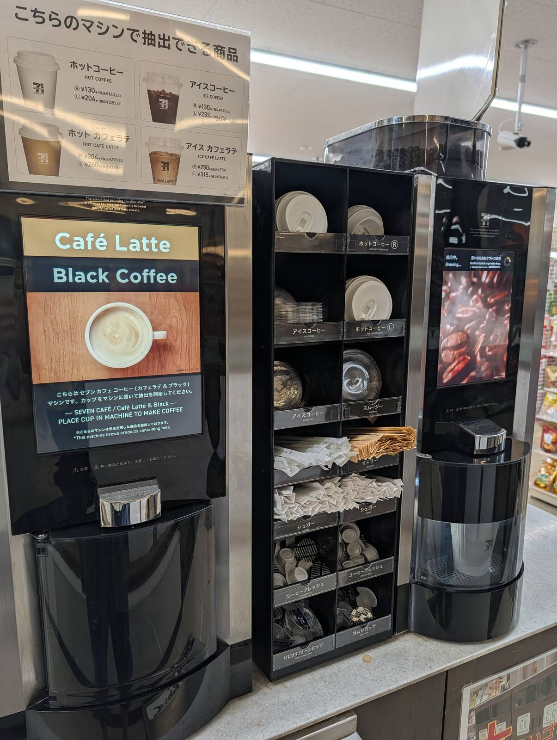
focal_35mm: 24
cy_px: 370
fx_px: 514
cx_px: 278
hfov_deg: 56.9
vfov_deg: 71.5
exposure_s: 1/55.7
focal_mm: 6.9
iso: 37
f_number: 1.68
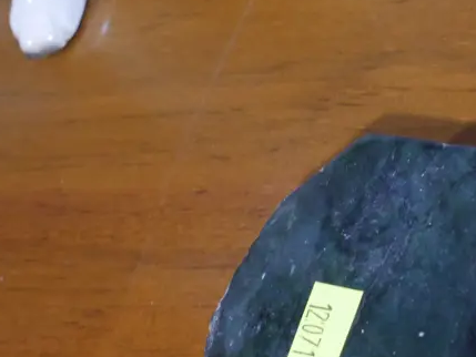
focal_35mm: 124
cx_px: 499
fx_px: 1706
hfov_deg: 15.5
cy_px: 400
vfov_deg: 11.8
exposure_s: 1/60
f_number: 5.3
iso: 1600
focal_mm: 26
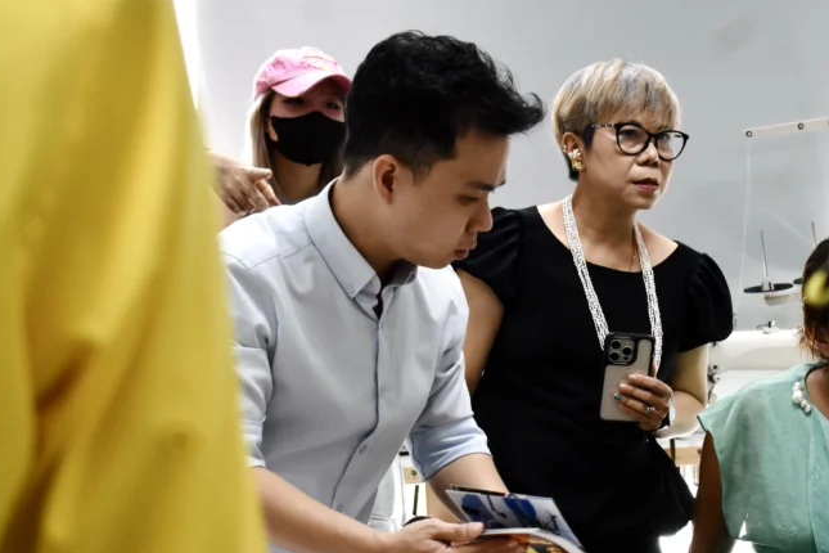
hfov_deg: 20.3
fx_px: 2303
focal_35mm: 100
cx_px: 584
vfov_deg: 13.7
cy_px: 314
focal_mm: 42
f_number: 5.6
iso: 1000
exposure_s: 1/125
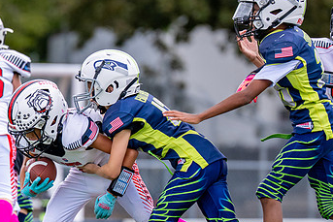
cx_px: 110
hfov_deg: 3.5
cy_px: 162
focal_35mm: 594
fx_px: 5497
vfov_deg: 2.3
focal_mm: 200
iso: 400
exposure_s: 1/2500
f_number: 2.8
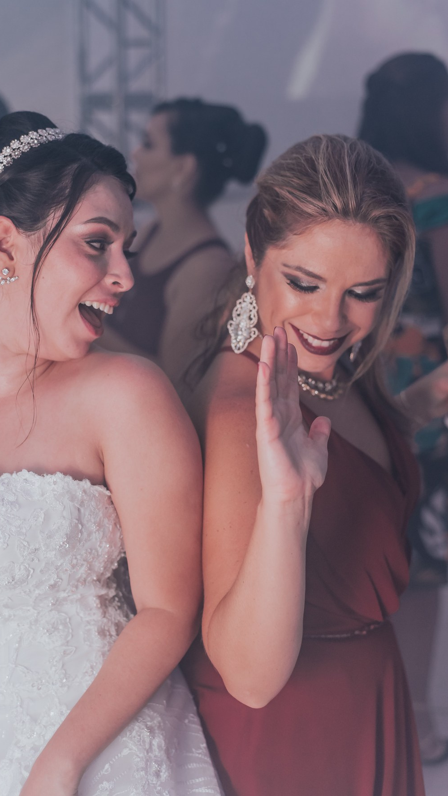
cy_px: 396
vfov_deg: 39.2
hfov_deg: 22.6
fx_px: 1119
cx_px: 184
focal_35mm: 53
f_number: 2.8
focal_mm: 50
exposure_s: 1/200
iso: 1250
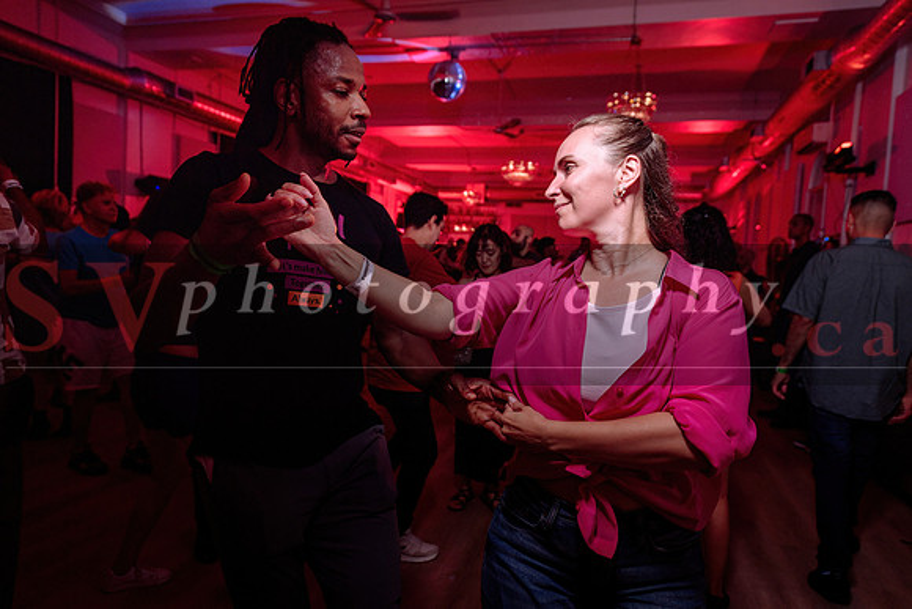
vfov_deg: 53.2
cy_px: 304
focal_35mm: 24
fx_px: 608
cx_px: 456
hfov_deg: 73.7
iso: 800
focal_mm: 24
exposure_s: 1/60
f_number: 3.5
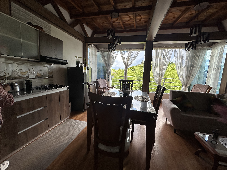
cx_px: 114
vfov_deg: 85.7
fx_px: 92
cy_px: 85
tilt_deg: -7.9
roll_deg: -4.2
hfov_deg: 102.1
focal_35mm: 14
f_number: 2.2
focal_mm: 2.22
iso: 40
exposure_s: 1/126
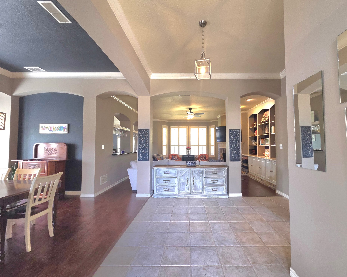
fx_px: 144
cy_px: 137
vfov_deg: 88.0
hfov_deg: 100.5
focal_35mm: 14
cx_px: 185
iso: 200
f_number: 2.2
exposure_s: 1/60.2
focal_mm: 2.2
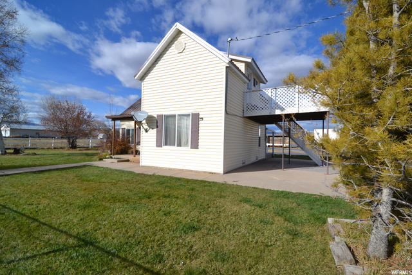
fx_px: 189
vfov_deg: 72.1
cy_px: 138
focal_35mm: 16
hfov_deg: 95.0
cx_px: 206
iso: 100
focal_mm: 11
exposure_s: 1/250
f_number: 8
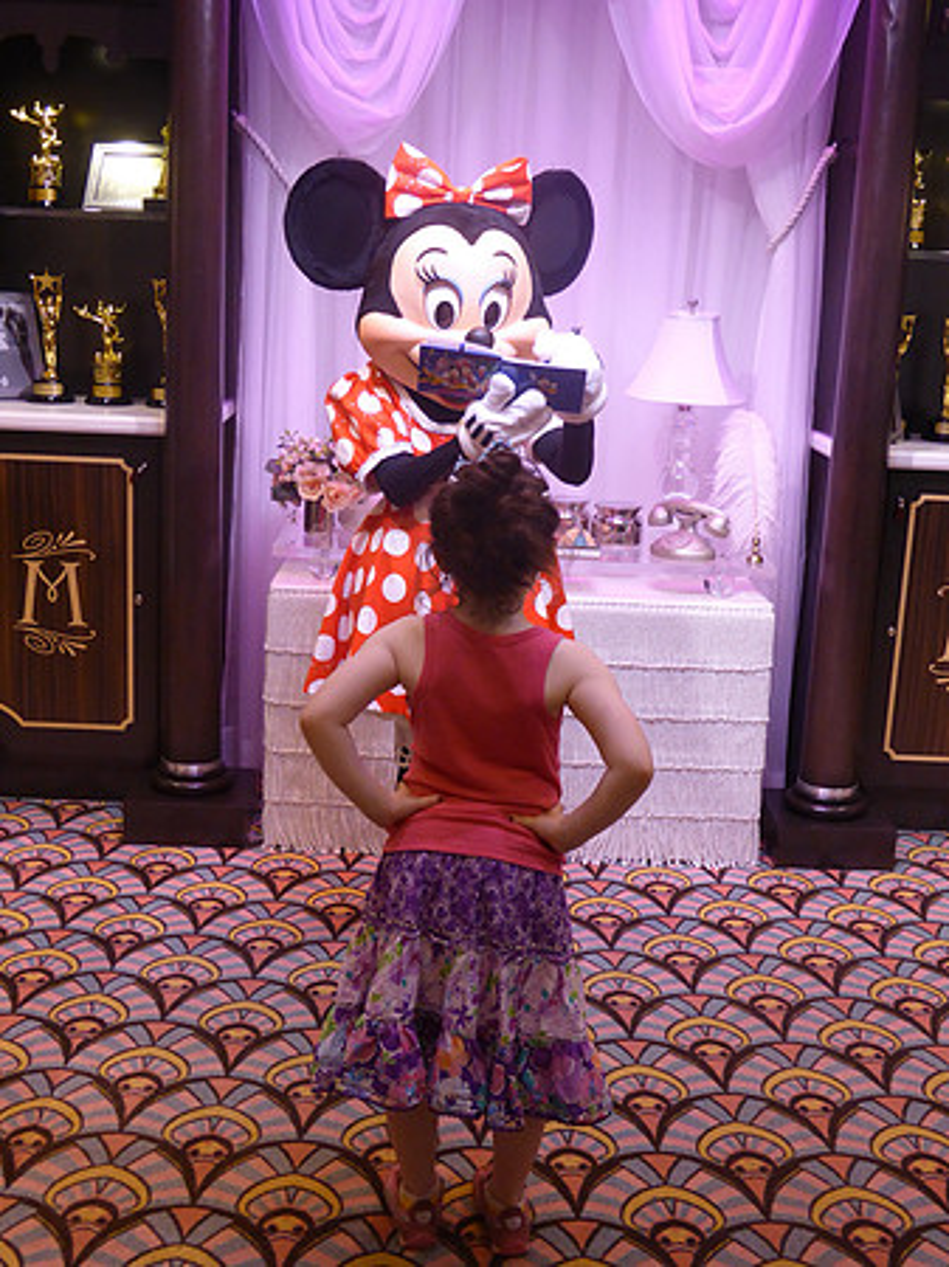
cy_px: 634
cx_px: 474
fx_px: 1573
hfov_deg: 33.6
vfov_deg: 43.9
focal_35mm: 43
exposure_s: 1/30
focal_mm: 7.4
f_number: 3.9
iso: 400
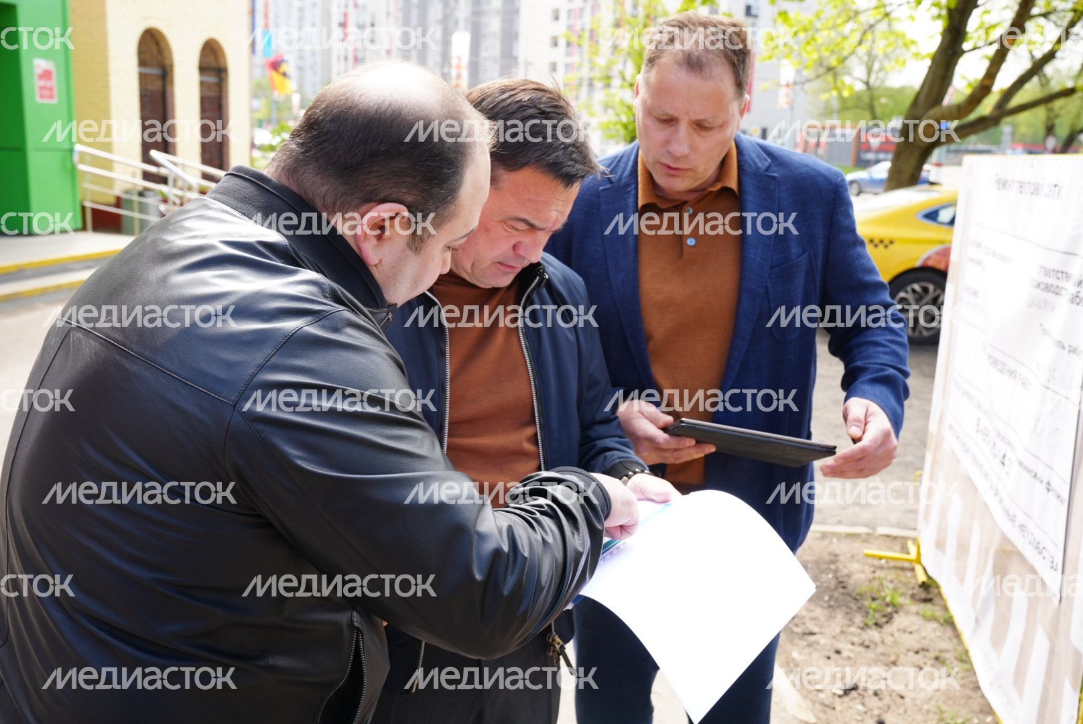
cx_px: 542
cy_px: 362
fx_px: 1024
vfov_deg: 38.9
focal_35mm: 34
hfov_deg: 55.8
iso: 400
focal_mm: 34
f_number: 6.3
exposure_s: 1/200
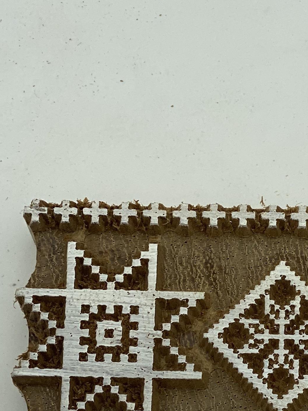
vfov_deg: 13.1
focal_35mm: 150
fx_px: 1780
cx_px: 363
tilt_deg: -79.1
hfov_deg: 9.8
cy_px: 372
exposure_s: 1/705
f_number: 2
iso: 20
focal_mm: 6
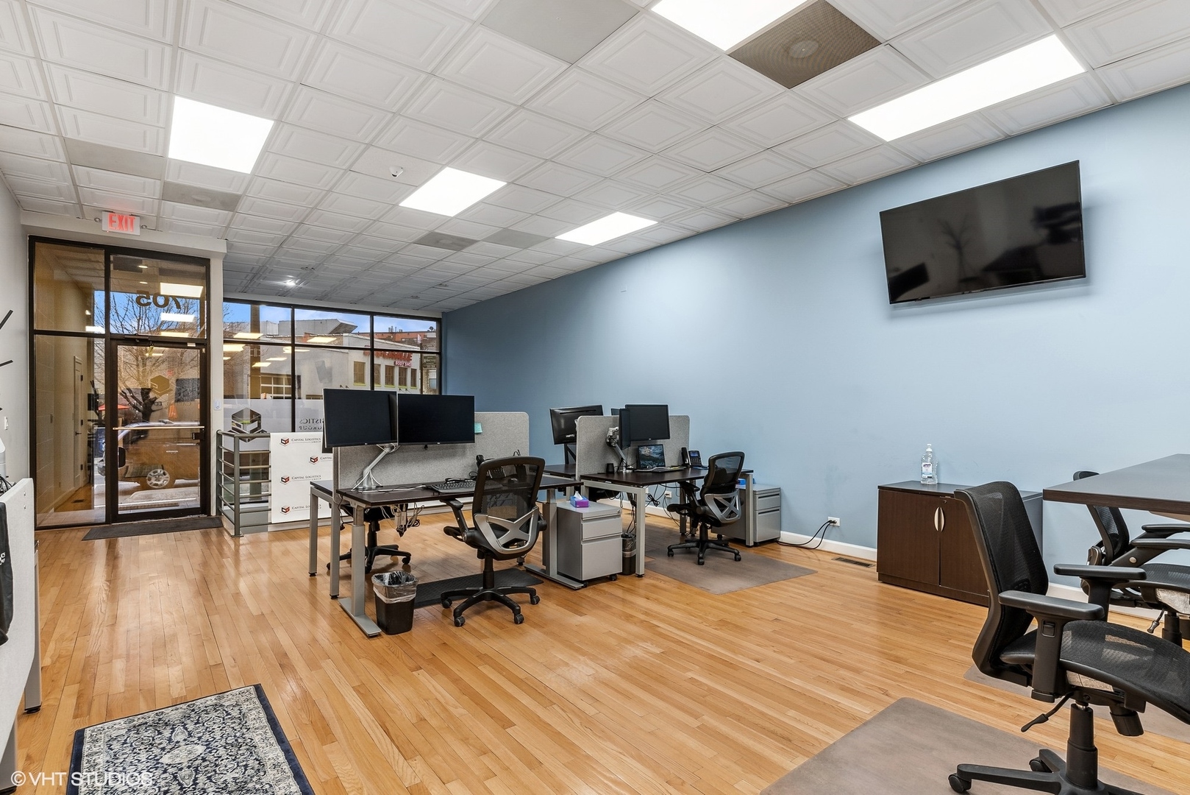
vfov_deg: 70.5
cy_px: 398
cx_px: 595
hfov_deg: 93.3
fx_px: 562
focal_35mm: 17
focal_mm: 17
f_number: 8
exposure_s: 1/20
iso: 320
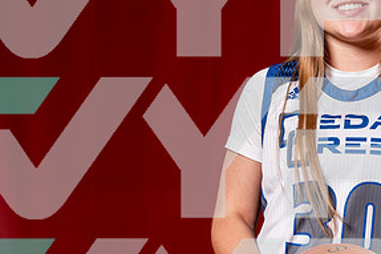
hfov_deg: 20.9
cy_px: 148
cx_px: 259
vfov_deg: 14.1
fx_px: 1026
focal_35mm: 97
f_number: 6.3
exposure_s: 1/125
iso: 100
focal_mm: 48
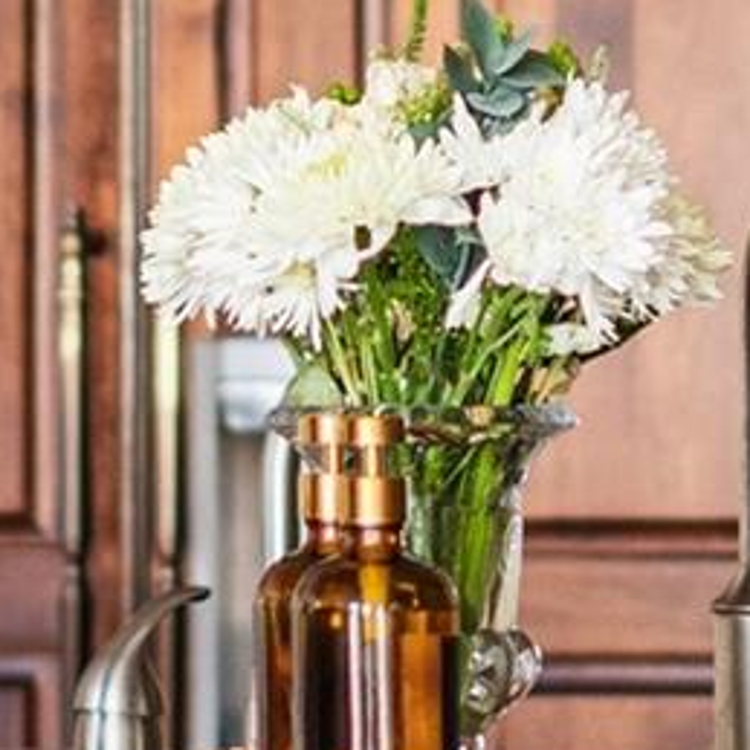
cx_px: 901
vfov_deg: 4.5
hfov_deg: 4.4
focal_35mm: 393
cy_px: 243
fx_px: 9633
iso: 640
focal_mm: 50
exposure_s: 1/60
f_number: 1.8
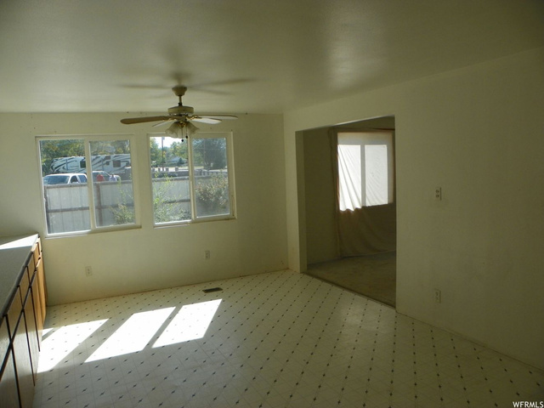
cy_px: 204
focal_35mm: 26
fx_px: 409
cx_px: 272
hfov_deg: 67.3
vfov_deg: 53.1
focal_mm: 4.6
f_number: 4
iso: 64
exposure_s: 1/250
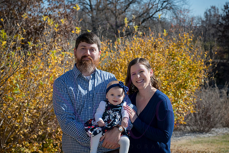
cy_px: 76
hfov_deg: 25.4
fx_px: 509
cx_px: 114
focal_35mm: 80
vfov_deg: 17.1
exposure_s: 1/640
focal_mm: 80
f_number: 8
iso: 400
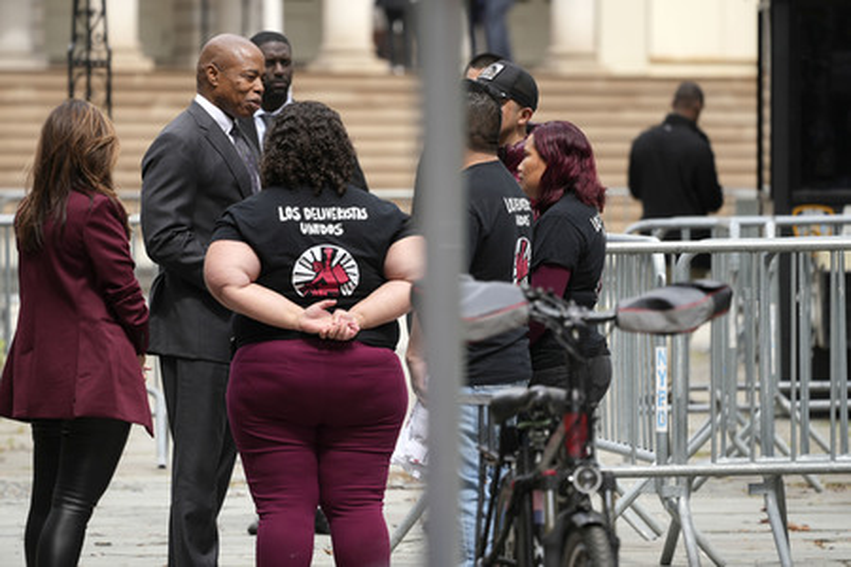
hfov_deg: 7.5
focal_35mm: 274
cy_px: 284
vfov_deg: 5.0
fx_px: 6477
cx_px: 426
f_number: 5.6
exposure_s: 1/500
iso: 160
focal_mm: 274
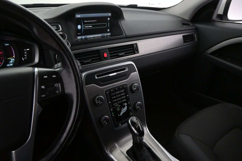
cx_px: 121
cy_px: 80
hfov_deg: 73.7
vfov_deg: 53.1
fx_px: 161
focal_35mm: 24
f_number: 4.5
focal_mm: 16
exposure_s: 1/60
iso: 2500
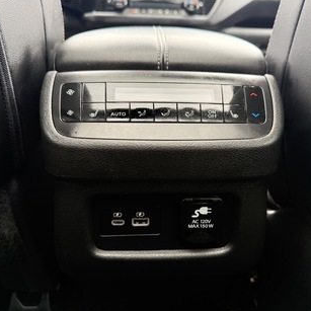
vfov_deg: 55.6
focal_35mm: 29
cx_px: 170
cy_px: 157
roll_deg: -0.6
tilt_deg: -20.3
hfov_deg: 55.5
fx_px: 295
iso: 200
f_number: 1.78
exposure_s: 1/65
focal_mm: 6.76
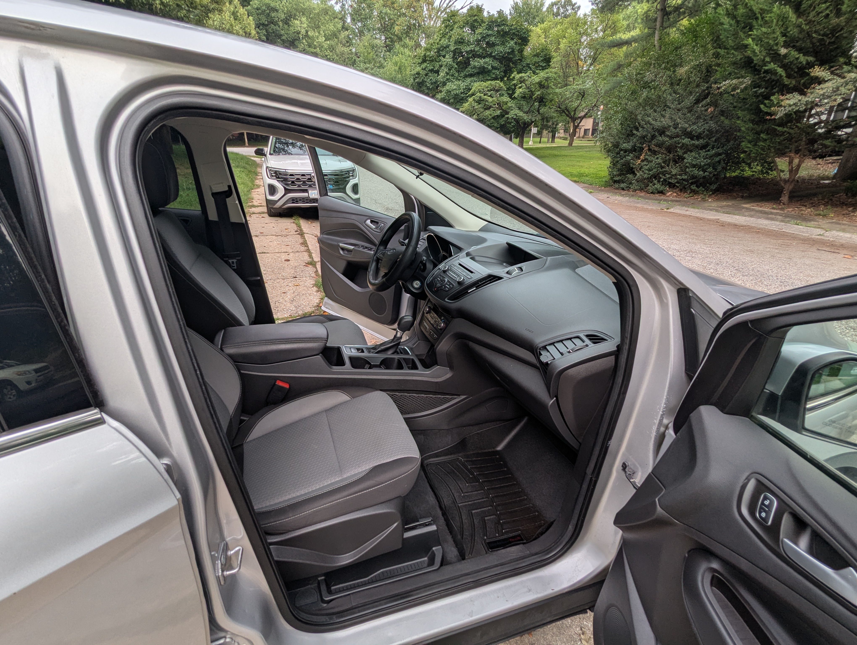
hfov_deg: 94.4
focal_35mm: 16
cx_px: 428
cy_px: 322
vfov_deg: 78.2
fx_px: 397
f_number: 2.2
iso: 38
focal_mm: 2.35
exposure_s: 1/110
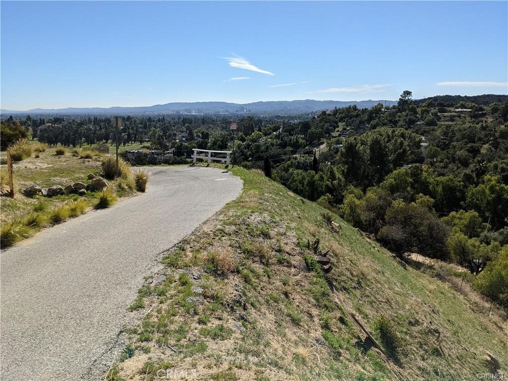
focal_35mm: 27
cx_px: 254
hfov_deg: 65.3
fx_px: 396
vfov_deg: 51.4
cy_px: 190
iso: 84
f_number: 1.73
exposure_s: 1/5882
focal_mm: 4.38
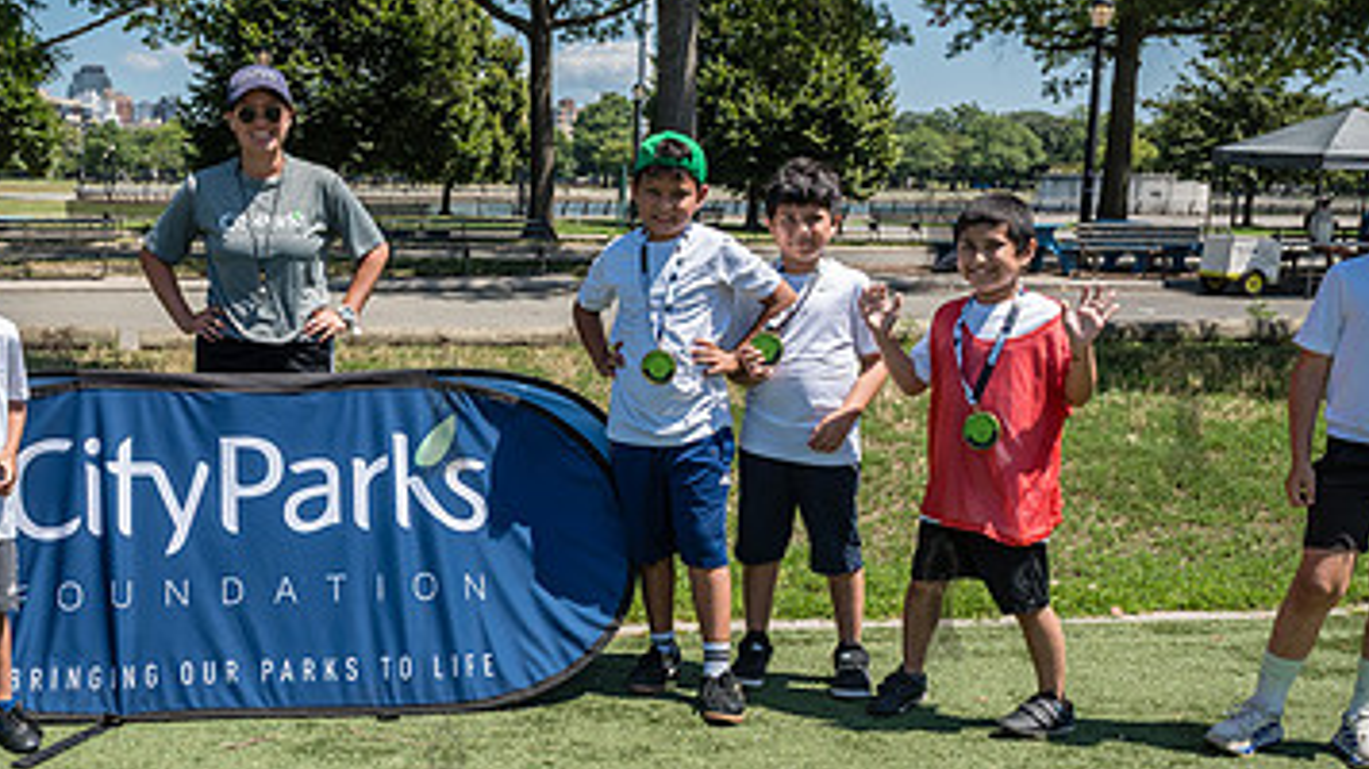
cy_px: 412
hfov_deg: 45.3
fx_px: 1597
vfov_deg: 27.1
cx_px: 397
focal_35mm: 44
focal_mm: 24
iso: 200
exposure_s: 1/500
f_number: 7.1
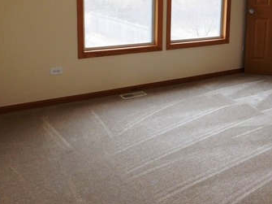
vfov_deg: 31.9
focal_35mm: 44
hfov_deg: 40.8
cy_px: 37
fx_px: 346
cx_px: 225
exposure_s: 1/60
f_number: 3
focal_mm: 4
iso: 125
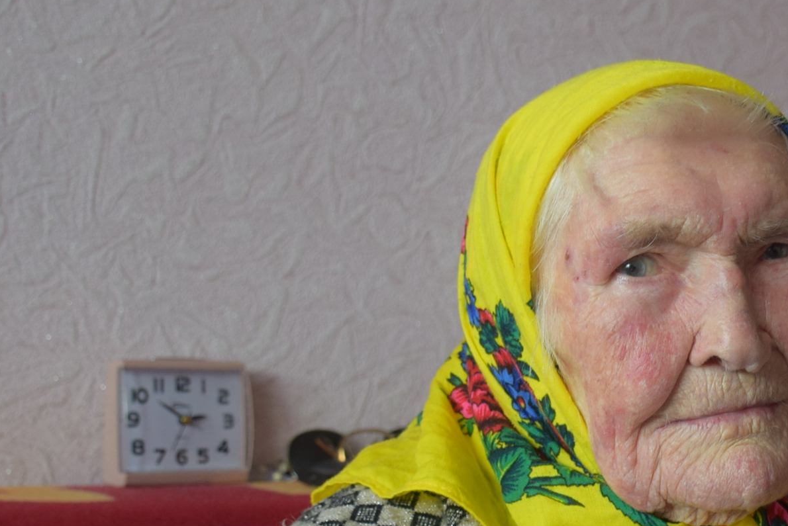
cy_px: 369
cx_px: 648
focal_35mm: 83
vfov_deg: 16.4
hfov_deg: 24.0
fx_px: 1818
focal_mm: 22
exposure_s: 1/50
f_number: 3.5
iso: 400
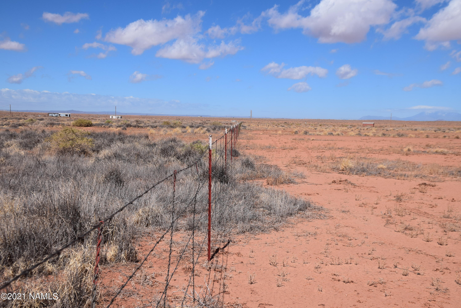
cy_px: 154
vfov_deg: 33.1
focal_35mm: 40
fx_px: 519
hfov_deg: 47.9
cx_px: 230
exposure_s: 1/500
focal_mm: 27
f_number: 11
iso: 220
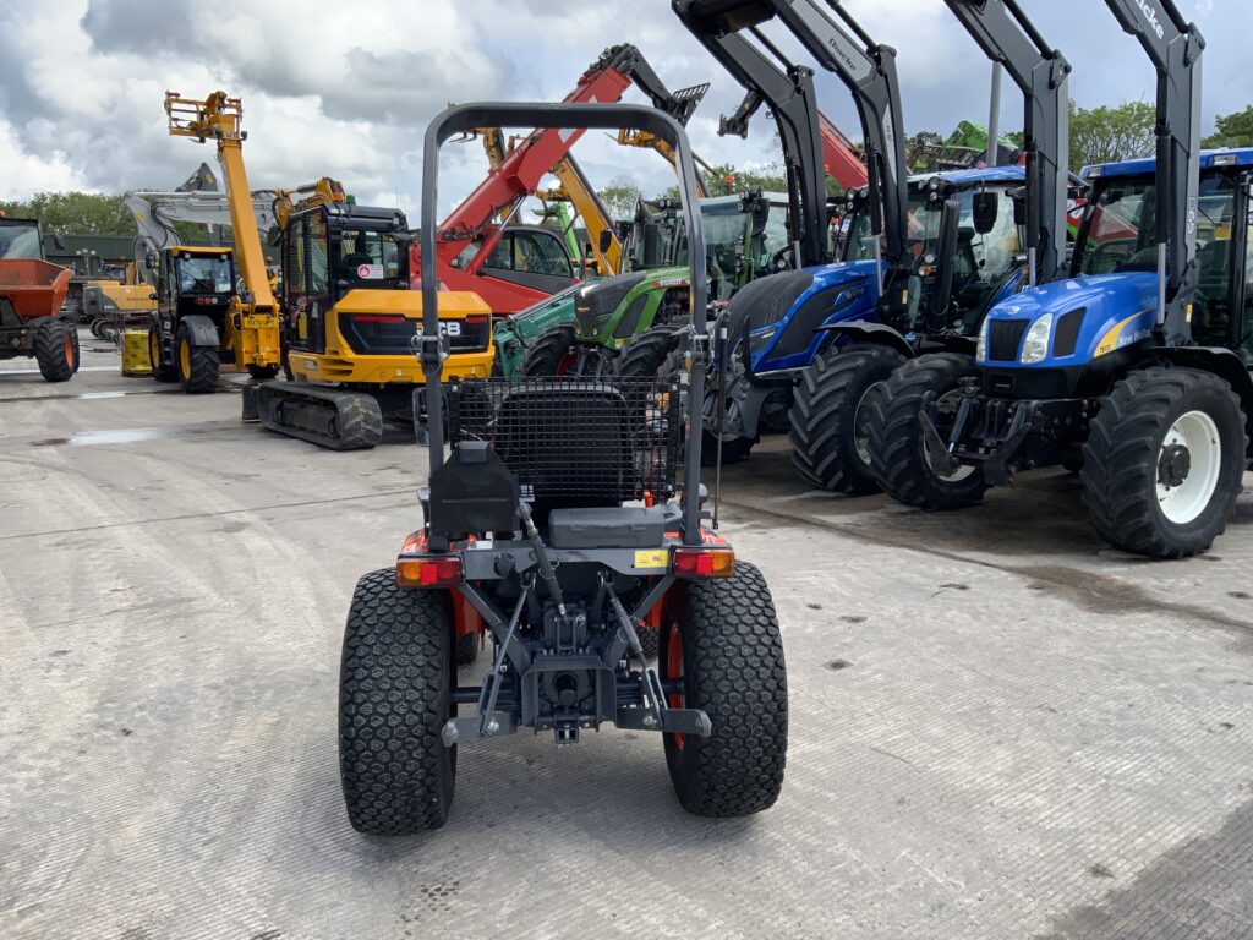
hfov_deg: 61.7
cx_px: 626
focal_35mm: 29
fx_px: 1050
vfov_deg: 48.2
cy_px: 470
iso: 16
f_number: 1.8
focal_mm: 3
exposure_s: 1/855
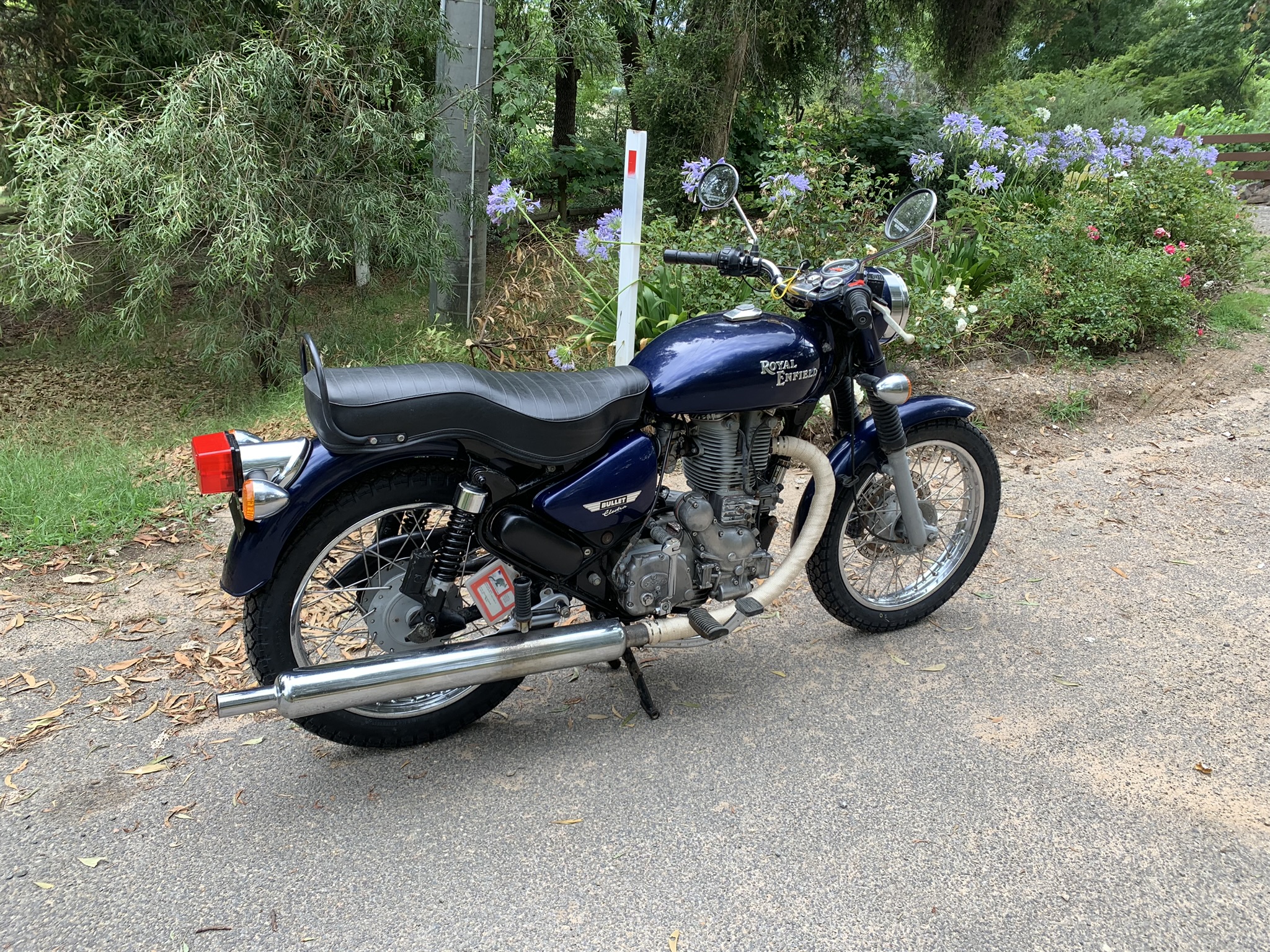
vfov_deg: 53.1
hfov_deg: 67.3
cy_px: 476
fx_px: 954
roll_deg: -6.4
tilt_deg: -25.8
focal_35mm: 26
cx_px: 635
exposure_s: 1/132
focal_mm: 4.25
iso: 25
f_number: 1.8
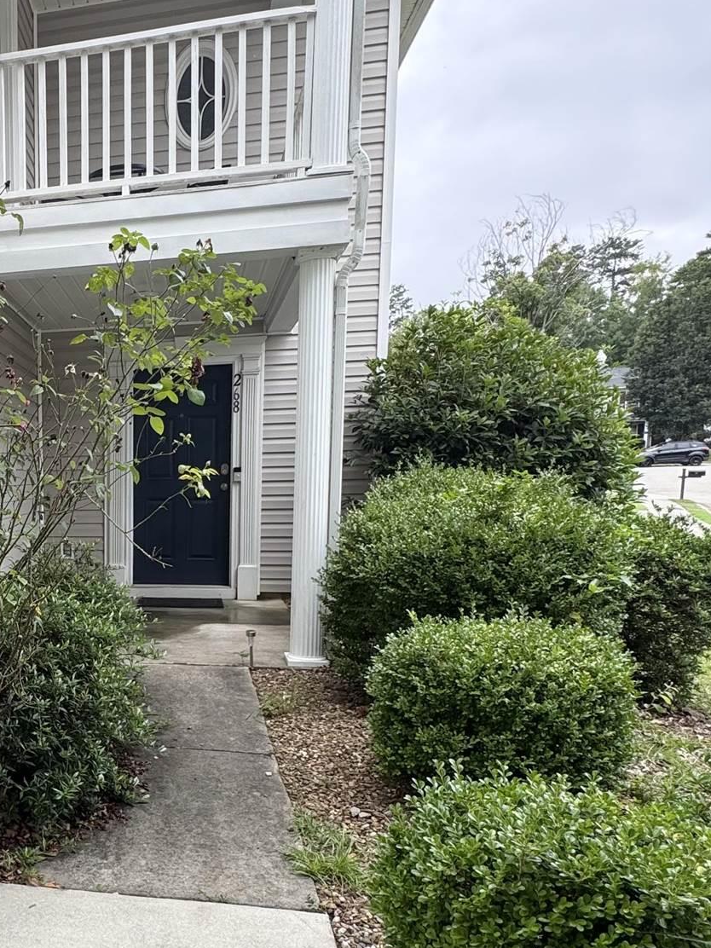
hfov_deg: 41.6
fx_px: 794
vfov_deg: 61.1
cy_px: 570
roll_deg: +0.5
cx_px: -7
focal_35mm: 29
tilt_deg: -6.1
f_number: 2.2
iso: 40
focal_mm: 2.22
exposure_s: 1/343
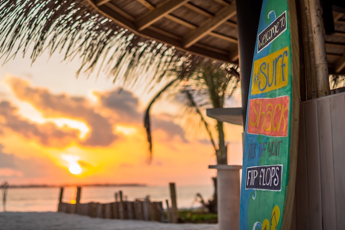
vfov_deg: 25.1
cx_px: 163
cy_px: 109
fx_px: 517
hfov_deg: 36.9
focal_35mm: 54
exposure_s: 1/800
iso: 125
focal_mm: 50
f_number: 2
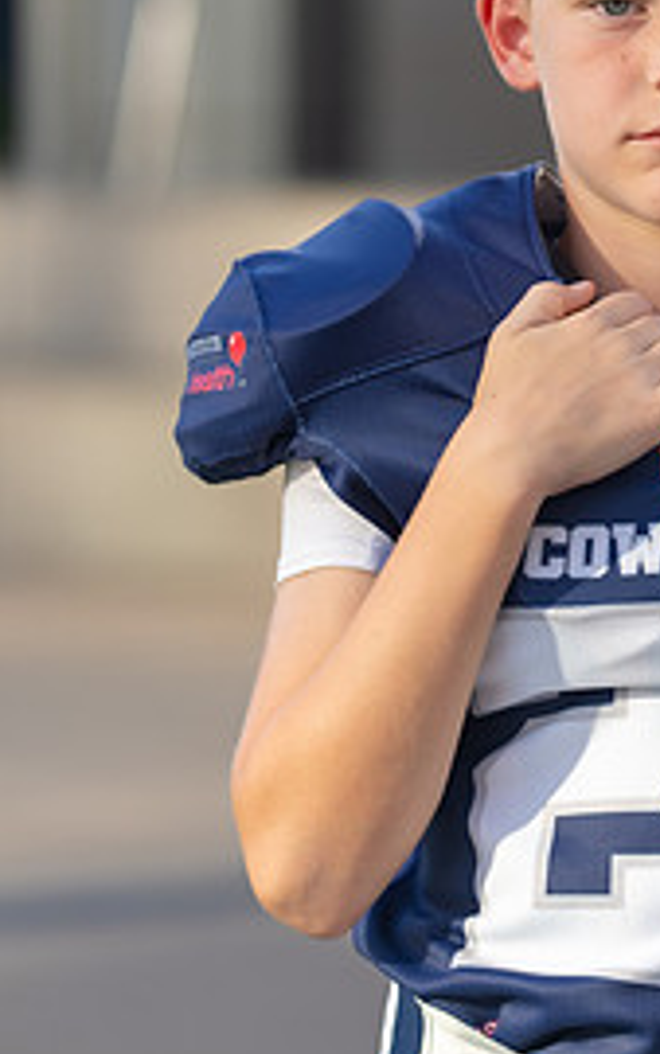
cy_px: 306
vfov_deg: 8.7
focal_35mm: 240
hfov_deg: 5.5
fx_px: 6900
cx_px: 691
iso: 100
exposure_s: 1/640
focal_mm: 108
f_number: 2.8
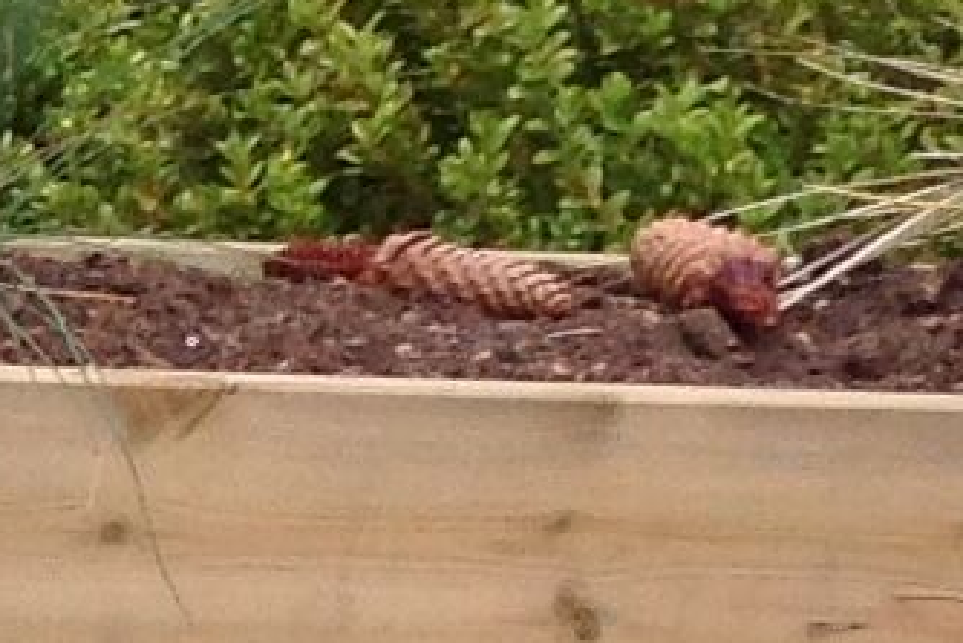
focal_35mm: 282
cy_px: 1756
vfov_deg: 4.7
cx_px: -1090
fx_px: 7546
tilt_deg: -19.7
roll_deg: -2.6
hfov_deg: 7.0
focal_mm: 4.28
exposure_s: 1/817
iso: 50
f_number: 2.4
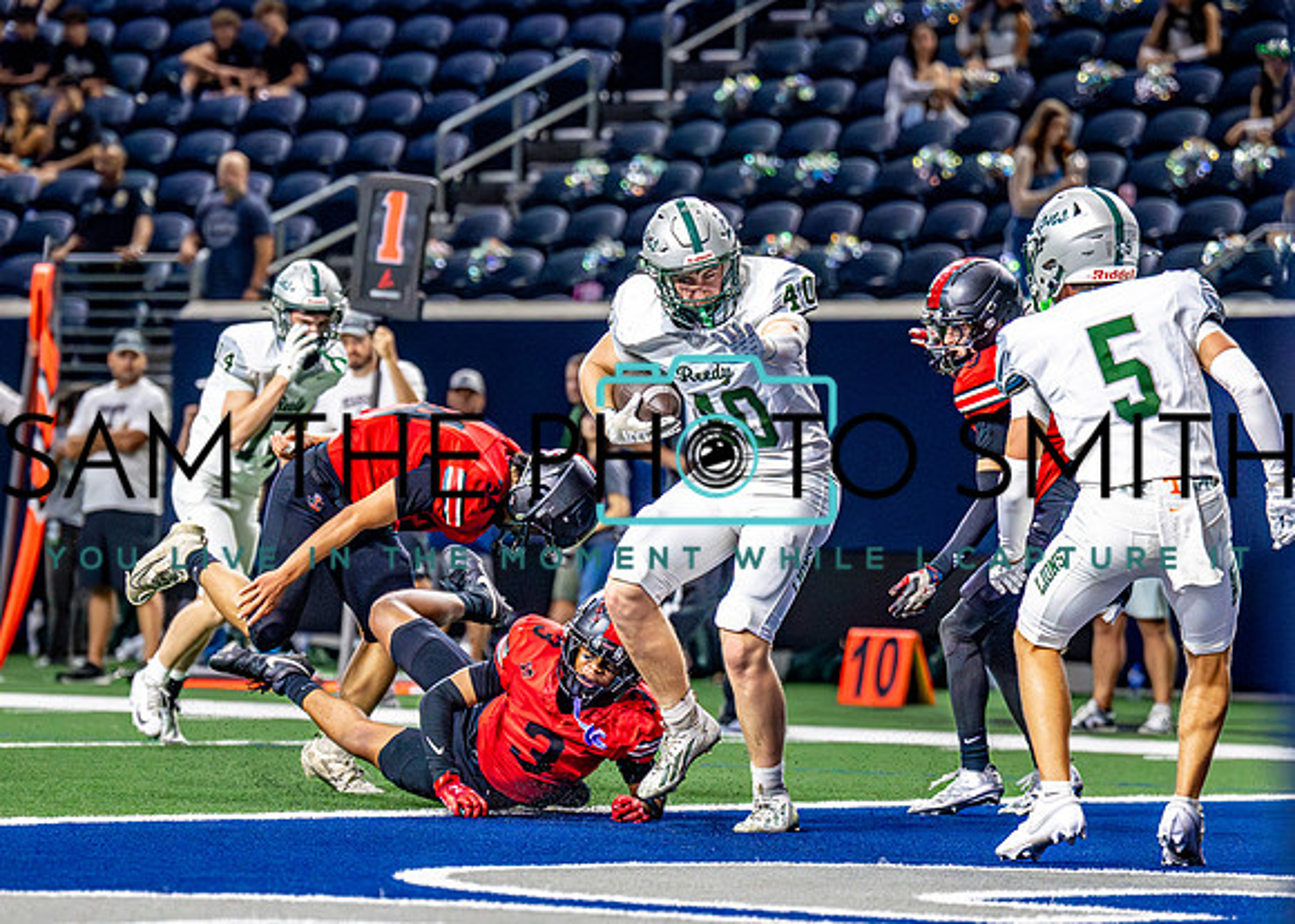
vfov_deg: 6.8
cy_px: 616
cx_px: 488
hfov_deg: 9.5
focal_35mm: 213
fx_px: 7828
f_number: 2.8
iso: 6400
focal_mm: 129
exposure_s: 1/2000
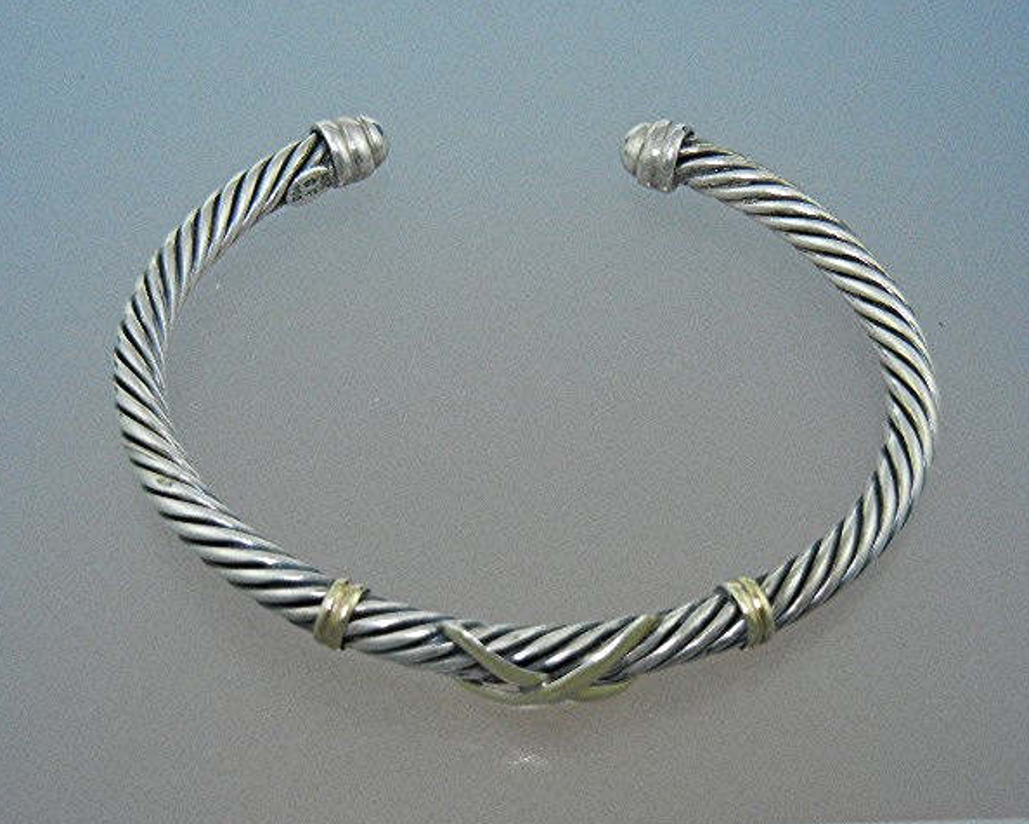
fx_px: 1889
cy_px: 414
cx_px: 547
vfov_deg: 24.6
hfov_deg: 30.5
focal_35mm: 62
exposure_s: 1/30
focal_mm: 10.6
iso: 745
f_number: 8
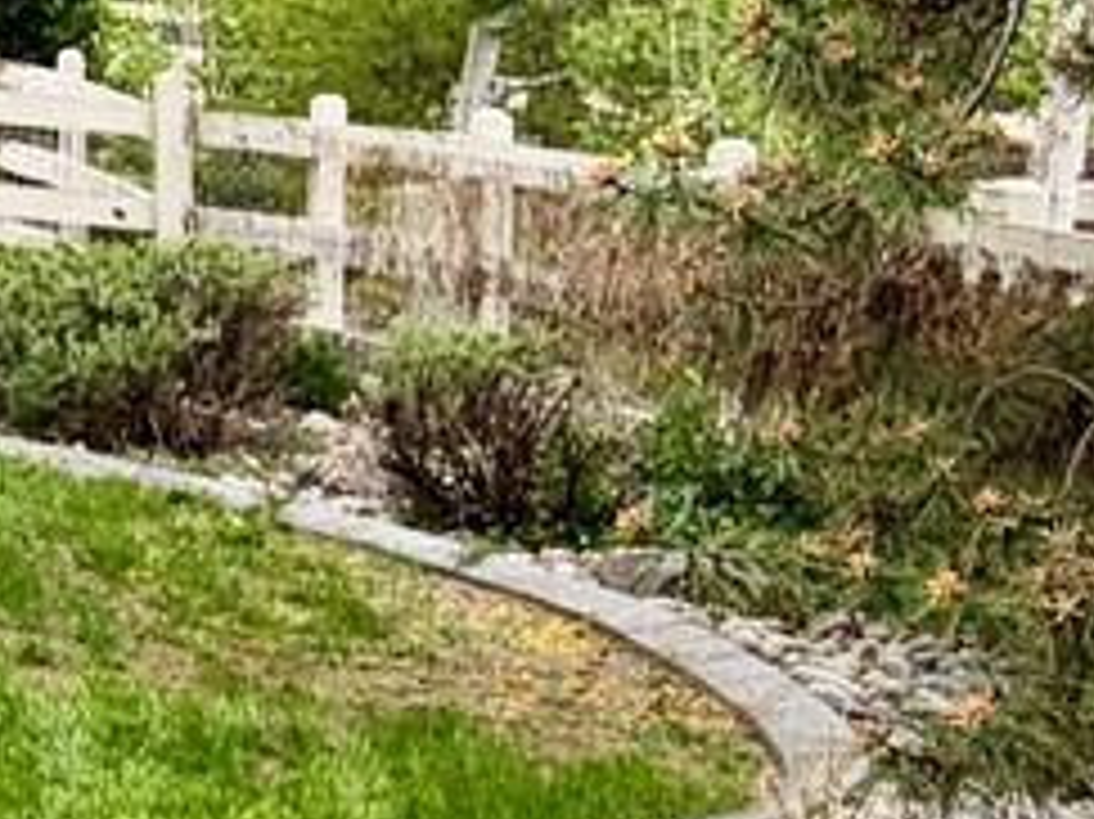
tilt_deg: +0.8
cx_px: -2391
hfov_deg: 9.0
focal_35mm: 171
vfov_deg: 8.6
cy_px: -189
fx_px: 5402
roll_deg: +0.0
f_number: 1.6
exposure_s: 1/198
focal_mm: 5.96
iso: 80
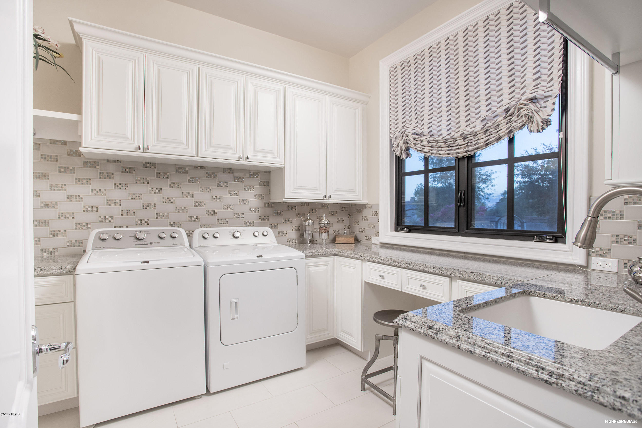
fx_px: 339
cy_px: 214
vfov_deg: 64.6
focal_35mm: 19
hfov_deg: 86.9
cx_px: 321
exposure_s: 1/100
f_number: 7.1
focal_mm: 19
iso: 400
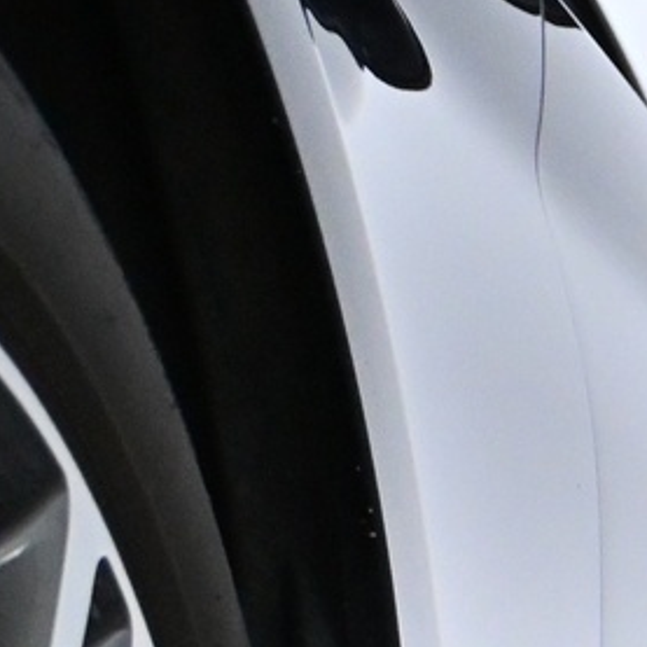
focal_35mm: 171
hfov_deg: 8.6
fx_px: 3626
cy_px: 1238
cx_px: 1869
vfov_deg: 9.6
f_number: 4.2
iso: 3200
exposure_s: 1/125
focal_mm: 23
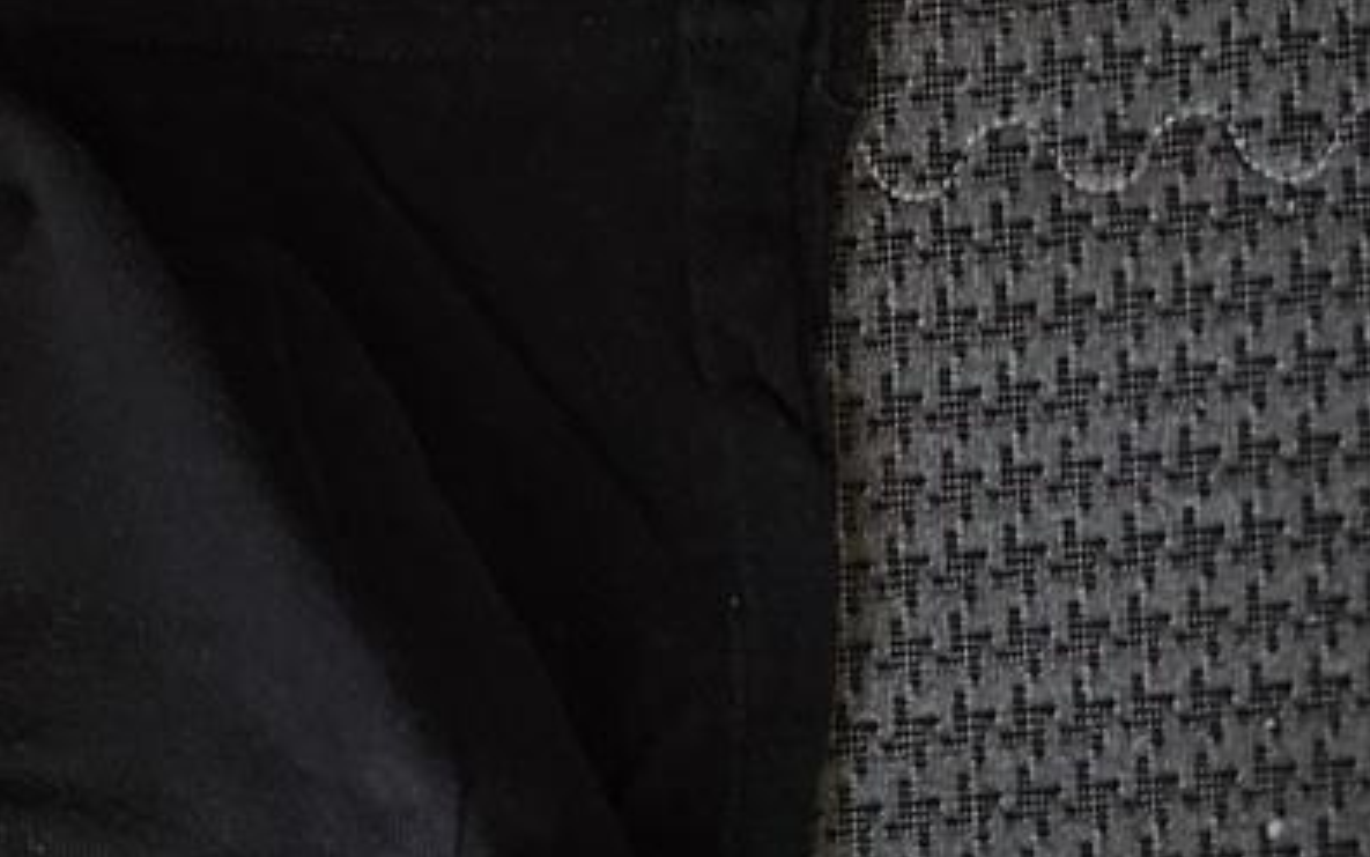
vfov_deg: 15.3
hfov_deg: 23.8
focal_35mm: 79
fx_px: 2950
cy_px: 1259
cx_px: -281
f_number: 1.8
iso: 500
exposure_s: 1/120
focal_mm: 5.4
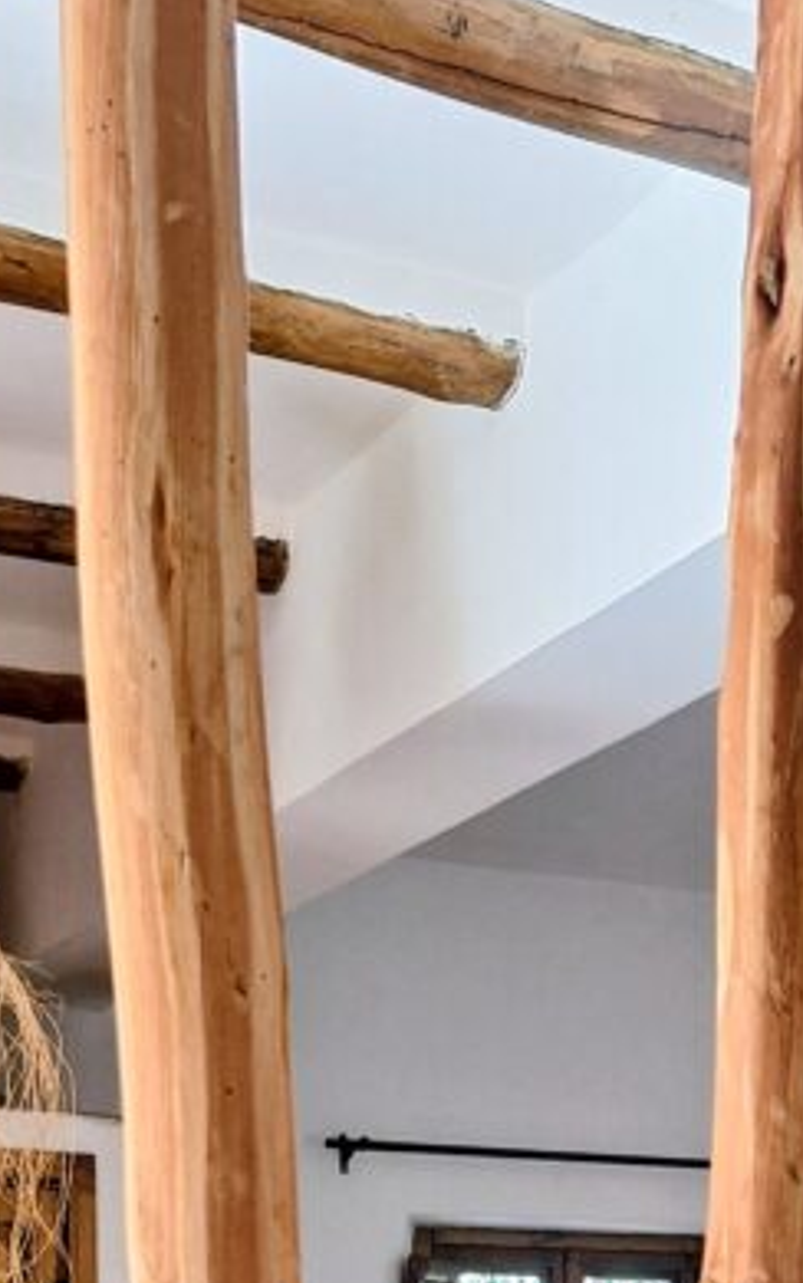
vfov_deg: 27.1
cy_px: 1648
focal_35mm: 64
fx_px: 2239
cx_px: 428
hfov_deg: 20.3
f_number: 1.8
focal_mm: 5.54
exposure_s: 1/50
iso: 100
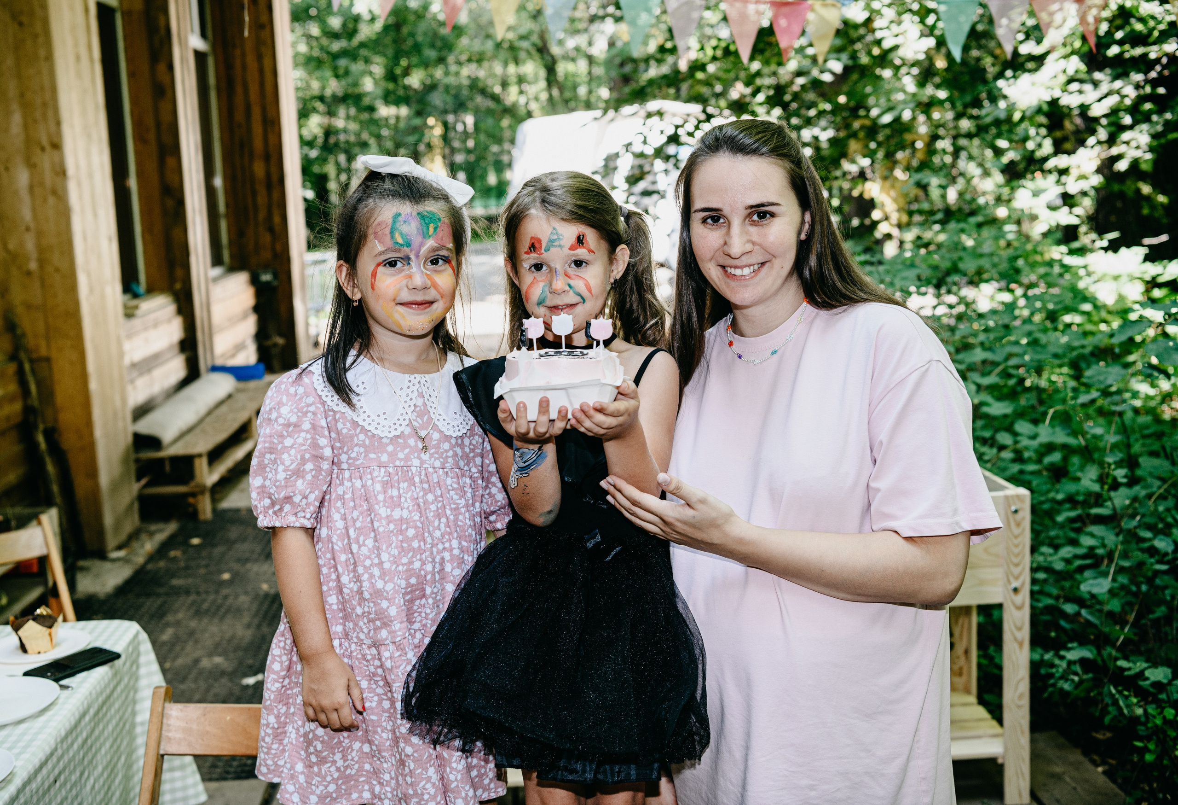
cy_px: 378
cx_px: 538
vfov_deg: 33.1
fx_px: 1351
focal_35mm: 41
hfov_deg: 47.0
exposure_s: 1/160
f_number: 3.5
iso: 320
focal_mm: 38
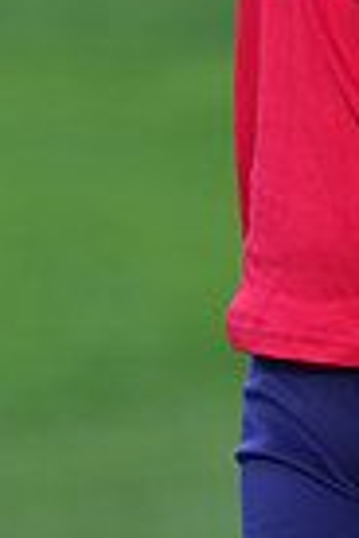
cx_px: 521
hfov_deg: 1.9
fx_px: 11038
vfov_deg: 2.8
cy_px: -359
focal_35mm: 738
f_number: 4.5
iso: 400
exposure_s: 1/250
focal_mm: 175
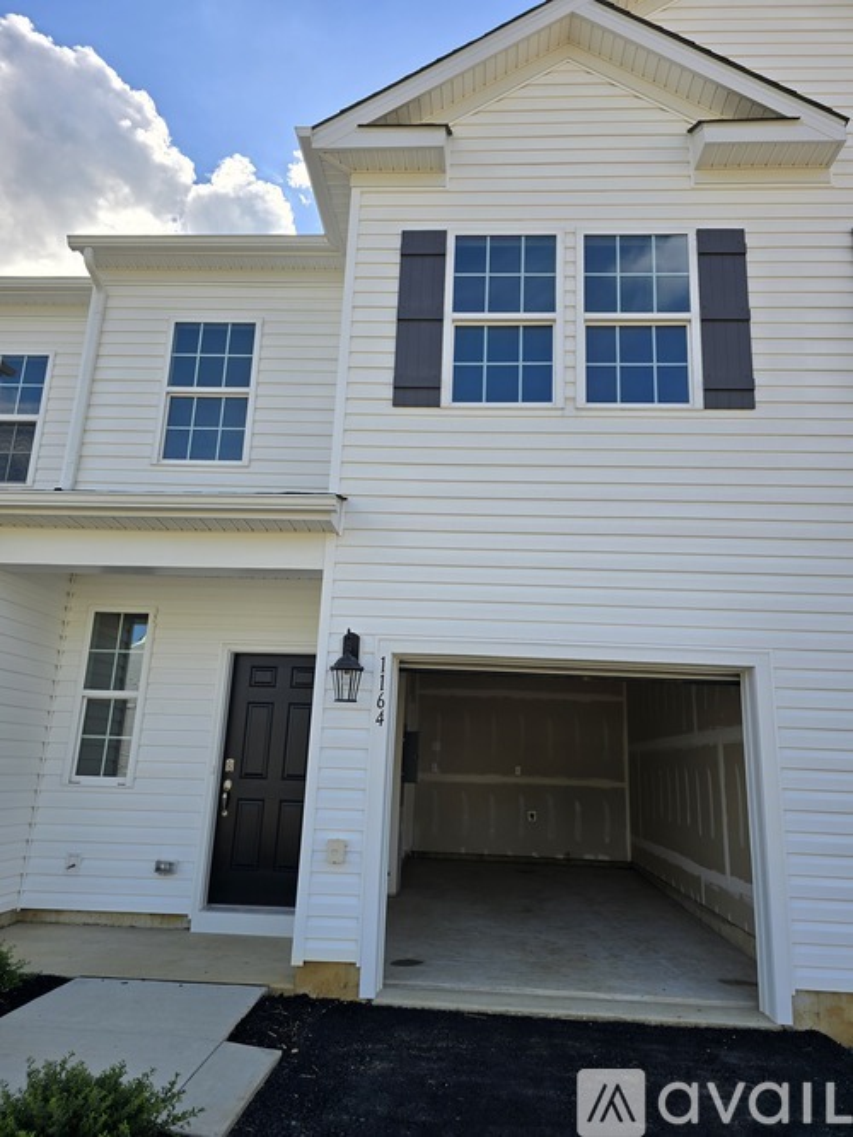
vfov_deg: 73.9
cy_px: 568
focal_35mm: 23
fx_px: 756
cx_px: 426
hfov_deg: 58.9
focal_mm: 6.3
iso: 12
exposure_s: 1/744
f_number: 1.7
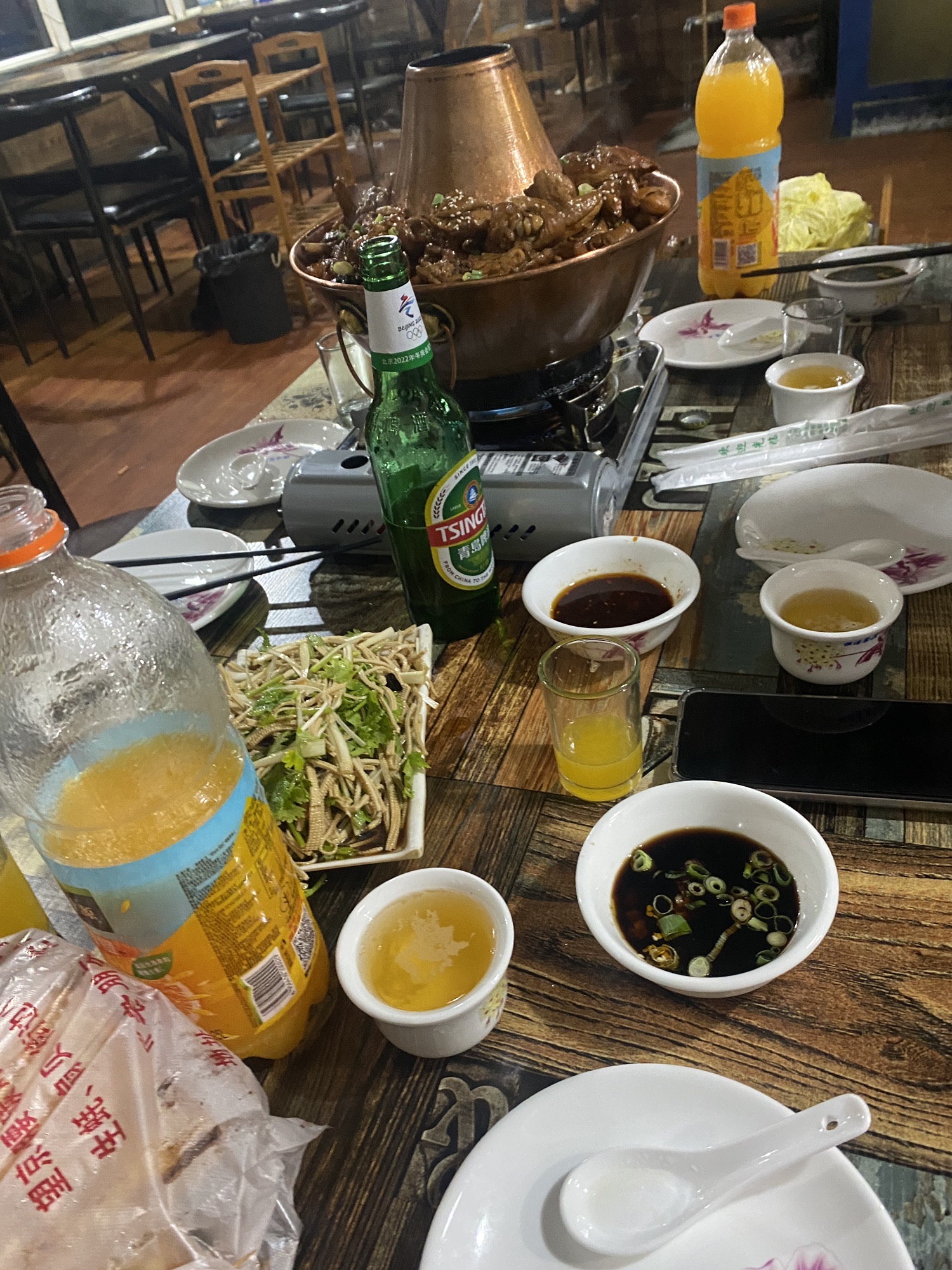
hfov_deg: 53.1
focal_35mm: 26
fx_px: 953
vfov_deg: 67.3
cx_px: 476
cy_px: 635
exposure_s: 1/25
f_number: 1.8
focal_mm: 4.25
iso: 500
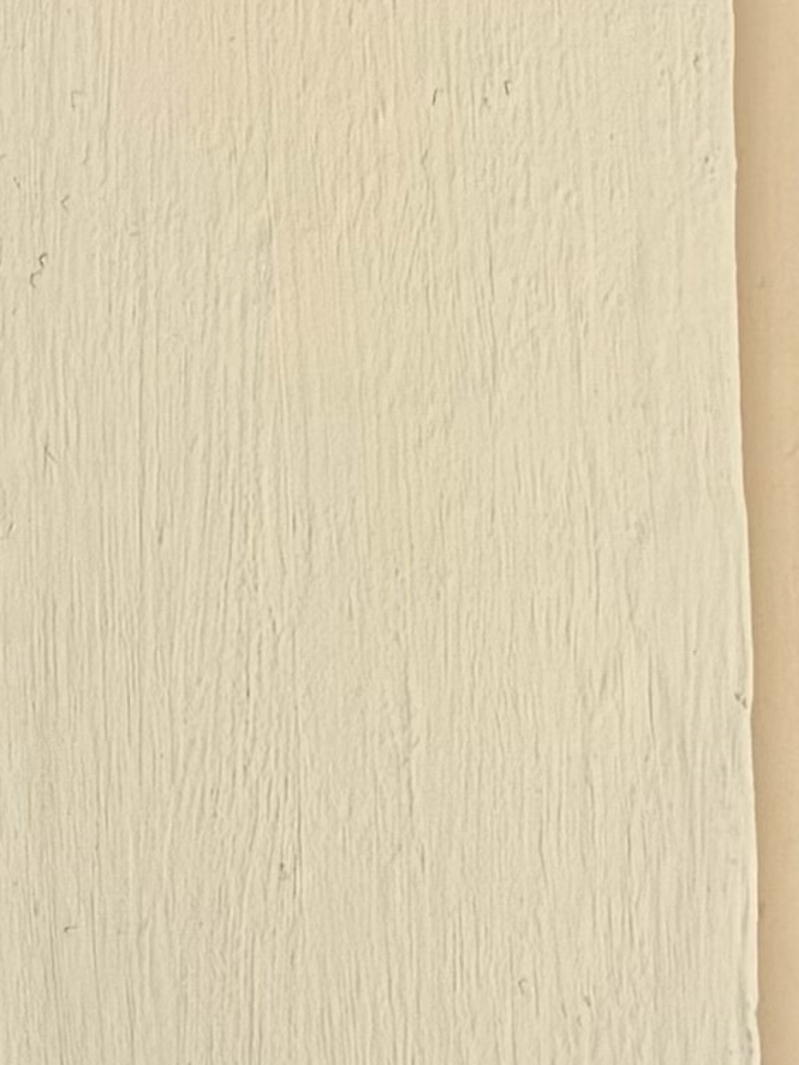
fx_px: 5600
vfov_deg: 10.6
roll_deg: +0.5
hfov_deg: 7.9
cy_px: -289
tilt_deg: +2.5
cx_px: -629
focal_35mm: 182
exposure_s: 1/3413
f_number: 1.78
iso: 80
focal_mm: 6.76
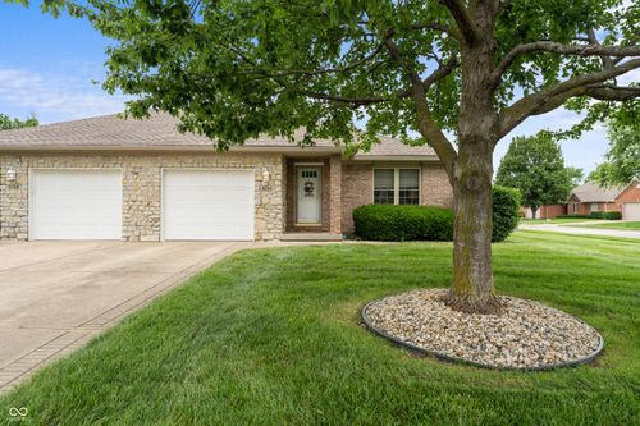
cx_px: 320
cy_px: 213
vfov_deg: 53.1
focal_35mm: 24
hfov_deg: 73.8
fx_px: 427
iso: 100
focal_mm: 24
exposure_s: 1/250
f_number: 5
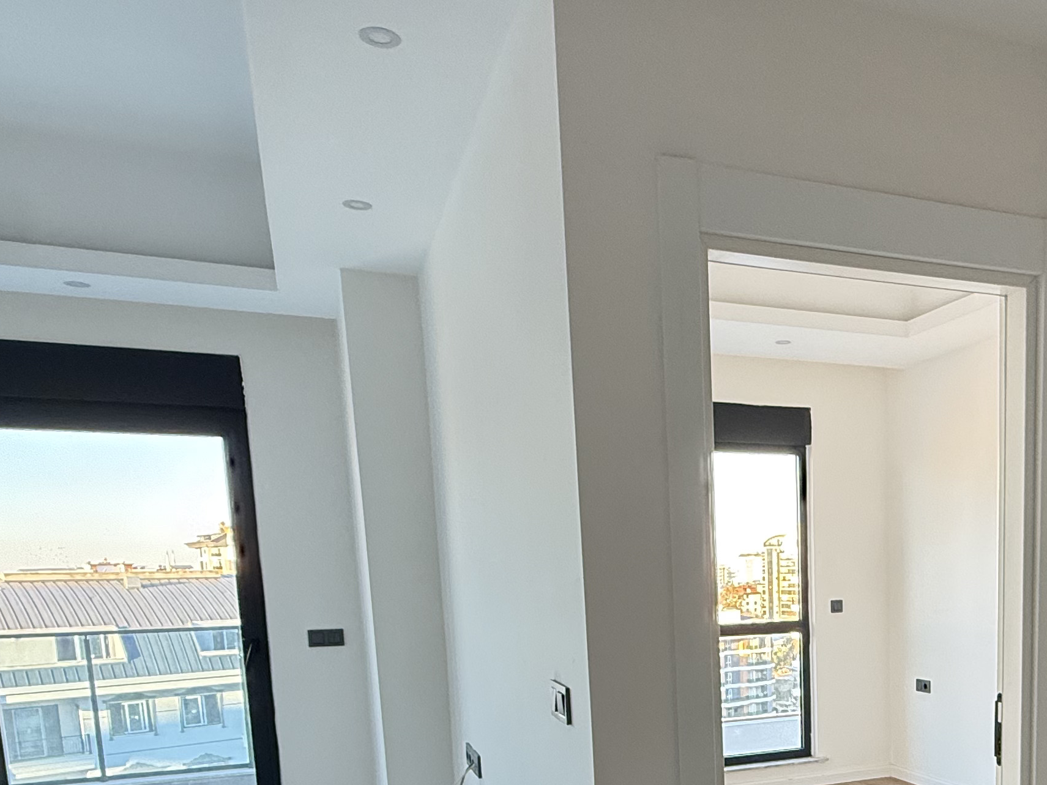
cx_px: 804
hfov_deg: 52.5
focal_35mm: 33
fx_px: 998
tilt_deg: -7.4
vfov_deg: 39.8
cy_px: 706
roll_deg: +1.6
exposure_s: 1/99
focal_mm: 2.22
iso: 250
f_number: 2.2
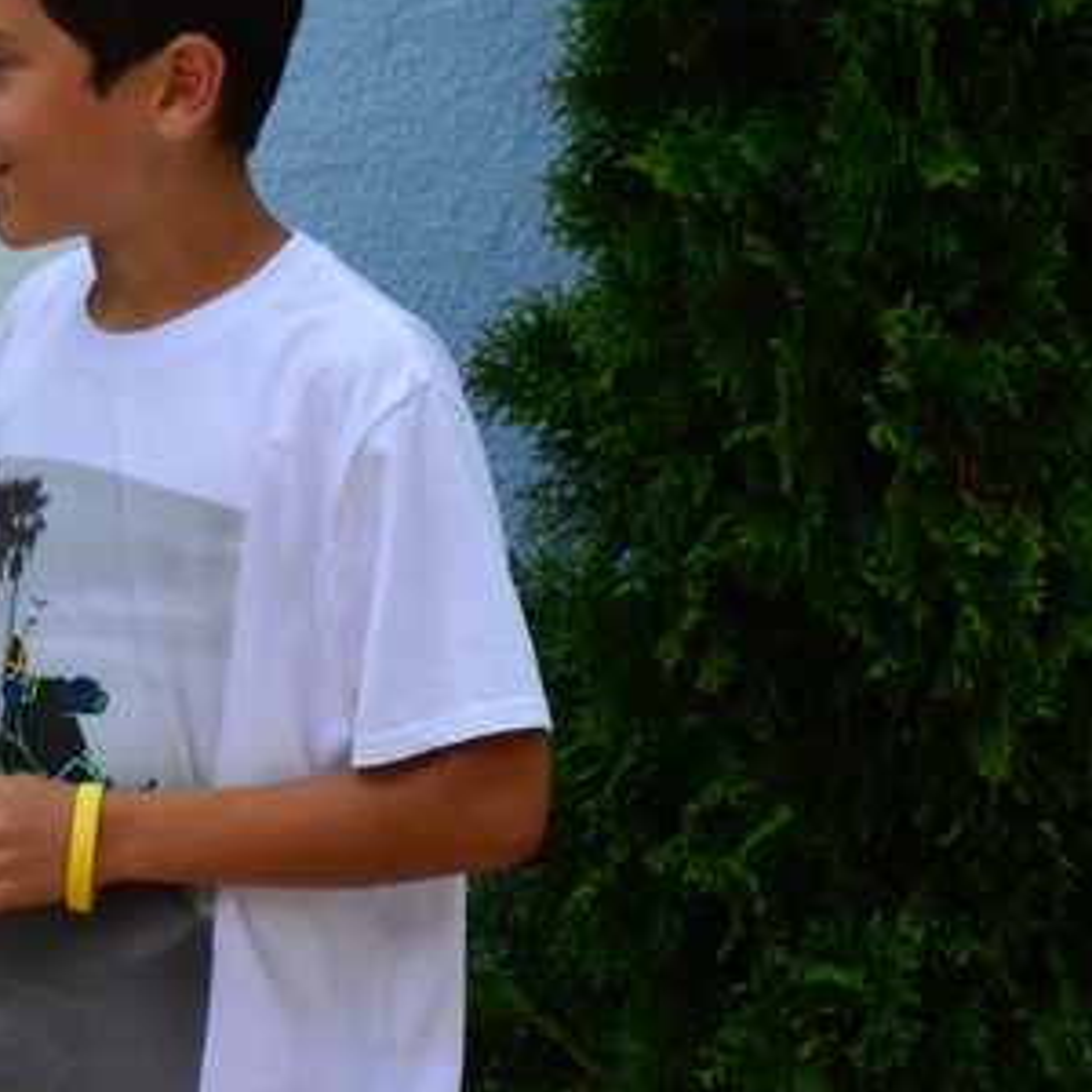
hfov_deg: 2.1
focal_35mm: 848
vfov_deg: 2.1
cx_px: -652
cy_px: 151
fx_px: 30281
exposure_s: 1/640
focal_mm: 195
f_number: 4.8
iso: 200
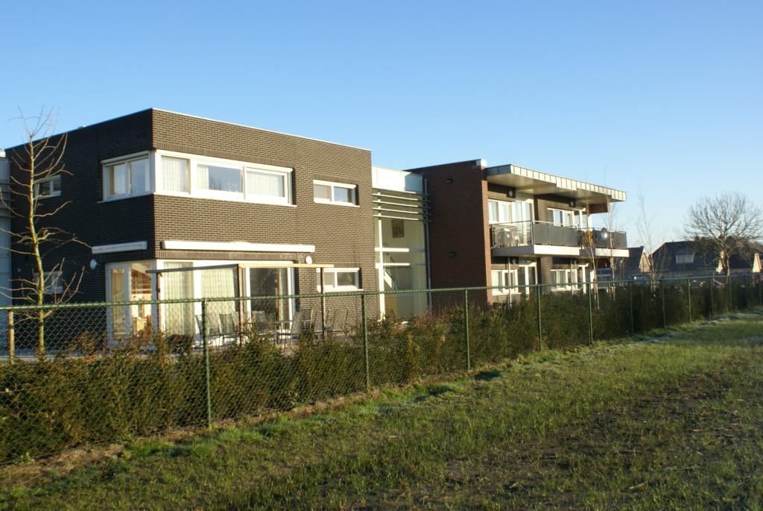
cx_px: 382
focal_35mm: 36
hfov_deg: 53.1
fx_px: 764
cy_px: 256
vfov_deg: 37.0
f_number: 9
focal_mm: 24
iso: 100
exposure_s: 1/80
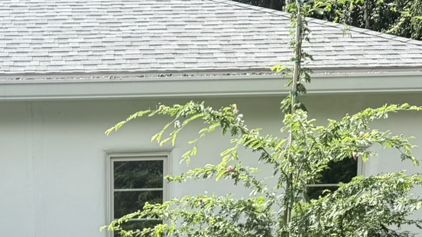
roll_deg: +1.1
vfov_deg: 12.5
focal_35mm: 86
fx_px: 962
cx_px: 59
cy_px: 467
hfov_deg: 24.2
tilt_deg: -12.0
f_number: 1.78
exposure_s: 1/1689
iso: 80
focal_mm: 6.76
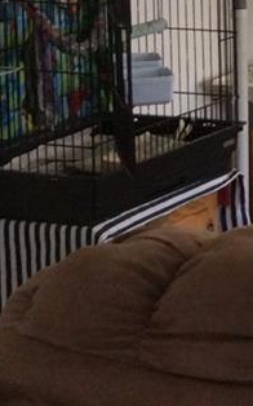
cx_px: 749
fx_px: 1789
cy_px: -28
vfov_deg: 12.7
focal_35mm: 162
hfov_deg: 7.2
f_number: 2.4
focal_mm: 3.3
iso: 64
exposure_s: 1/24
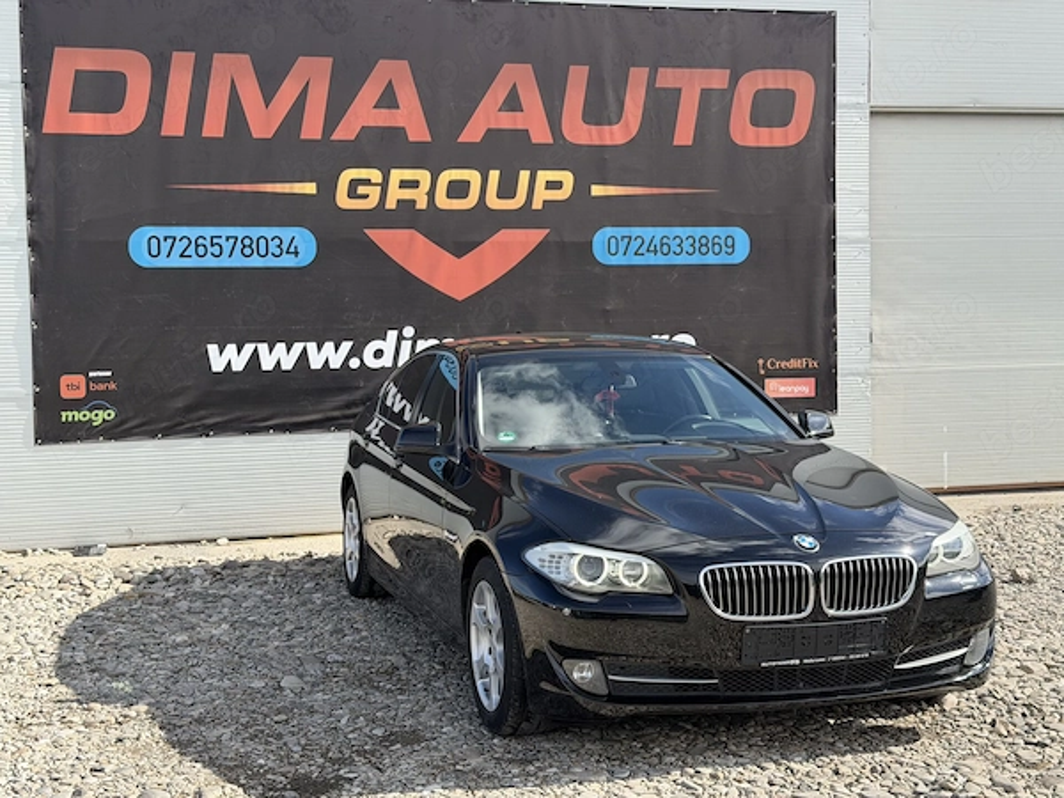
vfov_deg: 30.3
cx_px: 532
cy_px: 399
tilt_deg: -1.2
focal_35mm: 48
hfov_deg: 39.7
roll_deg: +1.1
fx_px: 1475
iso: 80
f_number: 1.78
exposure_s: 1/2415
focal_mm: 6.76
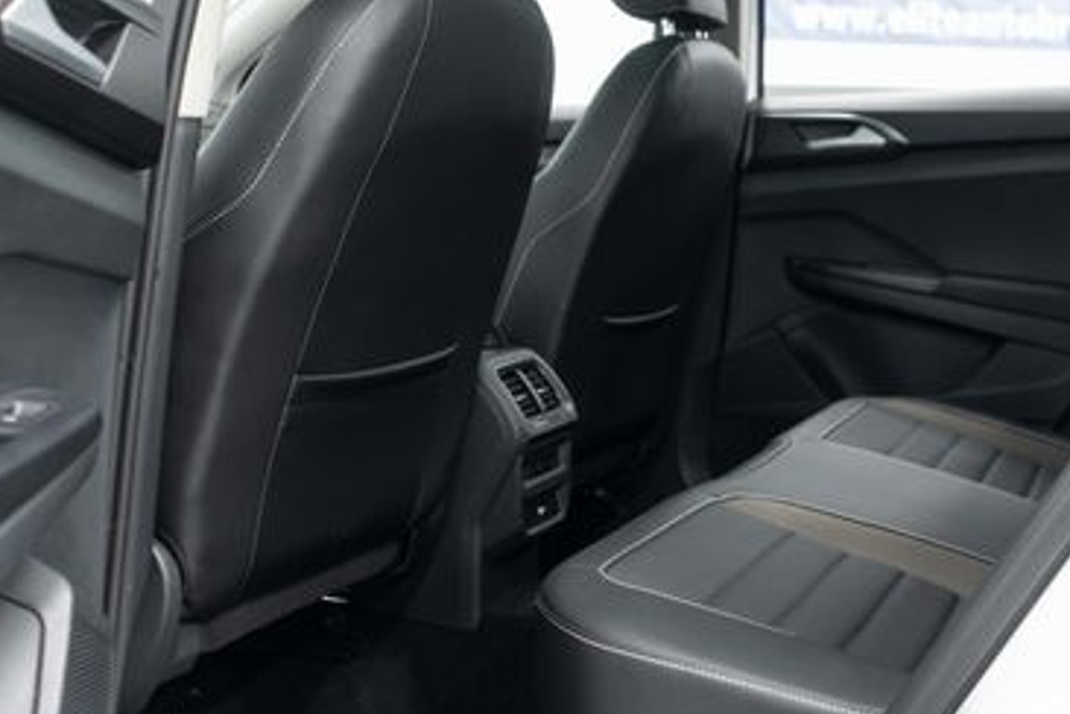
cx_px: 702
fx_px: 1456
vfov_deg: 27.2
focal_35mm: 49
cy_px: 203
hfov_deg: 39.9
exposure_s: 1/40
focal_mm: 28
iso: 800
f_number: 3.2
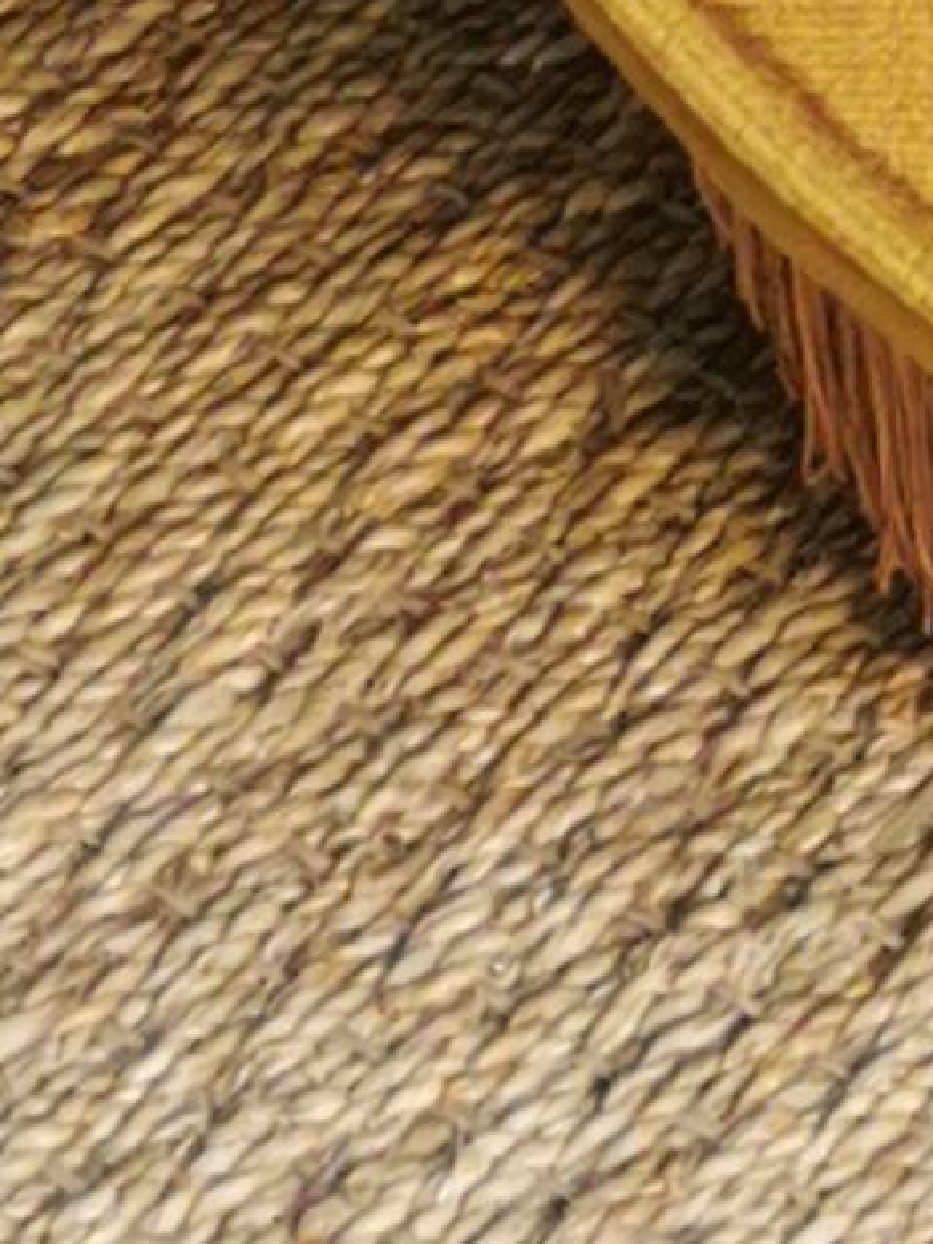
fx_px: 10637
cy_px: -2469
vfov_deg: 6.2
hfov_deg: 4.9
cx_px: 2063
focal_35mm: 296
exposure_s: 1/100
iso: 100
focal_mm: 5.58
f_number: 1.8
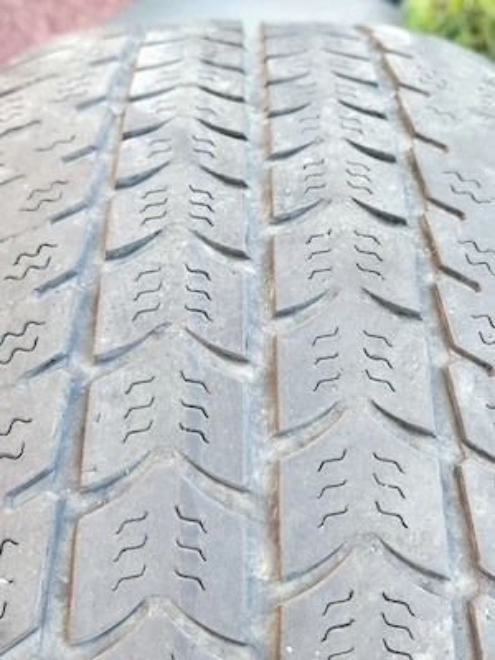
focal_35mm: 47
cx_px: 248
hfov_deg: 30.9
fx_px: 896
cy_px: 330
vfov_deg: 40.4
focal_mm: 5.59
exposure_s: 1/100
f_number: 1.88
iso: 130
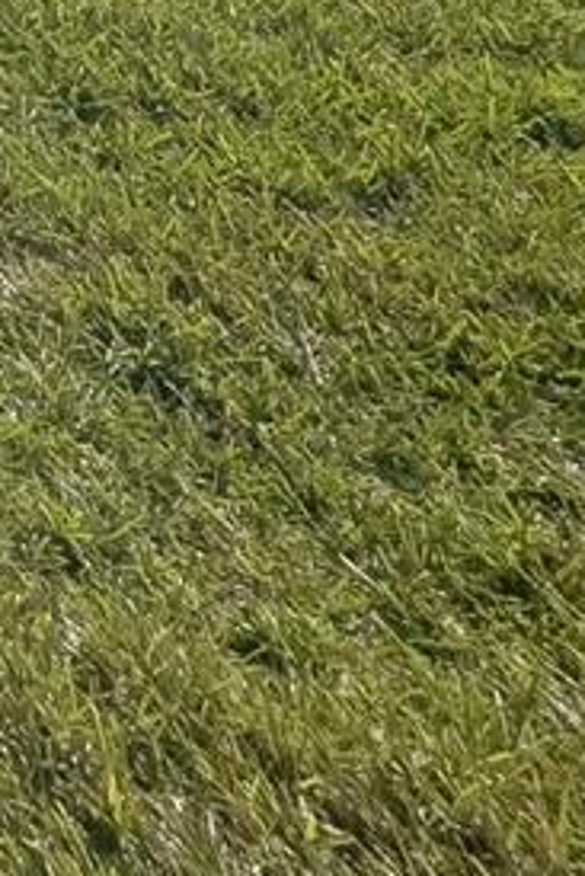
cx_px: -1228
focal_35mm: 85
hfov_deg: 10.5
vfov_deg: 16.3
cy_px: -1017
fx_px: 2069
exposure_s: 1/6900
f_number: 2.2
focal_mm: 2.22
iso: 50
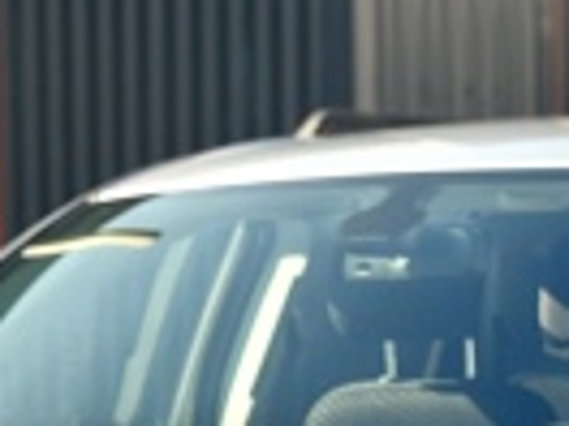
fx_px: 3600
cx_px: 358
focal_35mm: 219
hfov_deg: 9.0
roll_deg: +0.6
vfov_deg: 6.6
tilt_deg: -7.2
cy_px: 826
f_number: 1.78
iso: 64
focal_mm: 6.76
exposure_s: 1/328
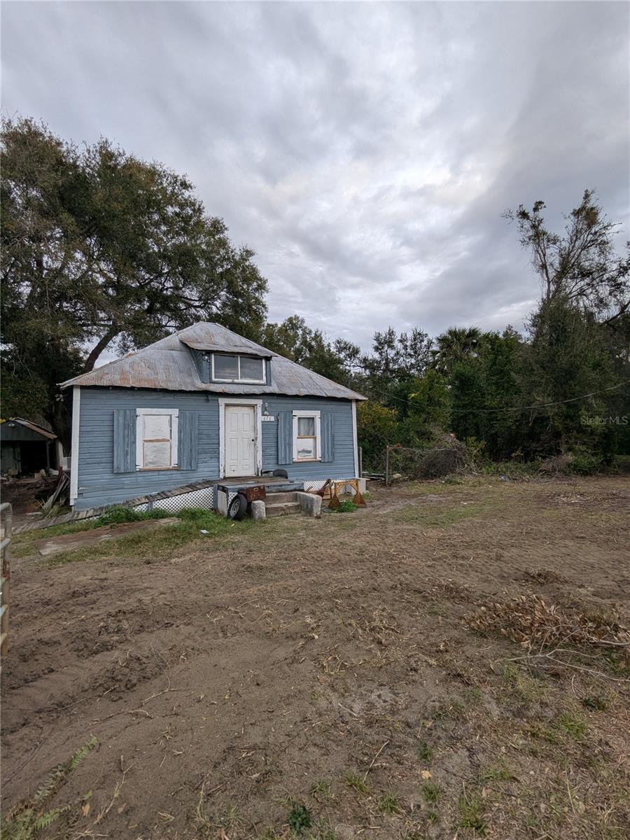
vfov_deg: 94.5
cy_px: 420
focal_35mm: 16
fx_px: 388
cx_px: 315
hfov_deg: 78.1
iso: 48
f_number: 2.2
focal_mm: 2.35
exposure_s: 1/137
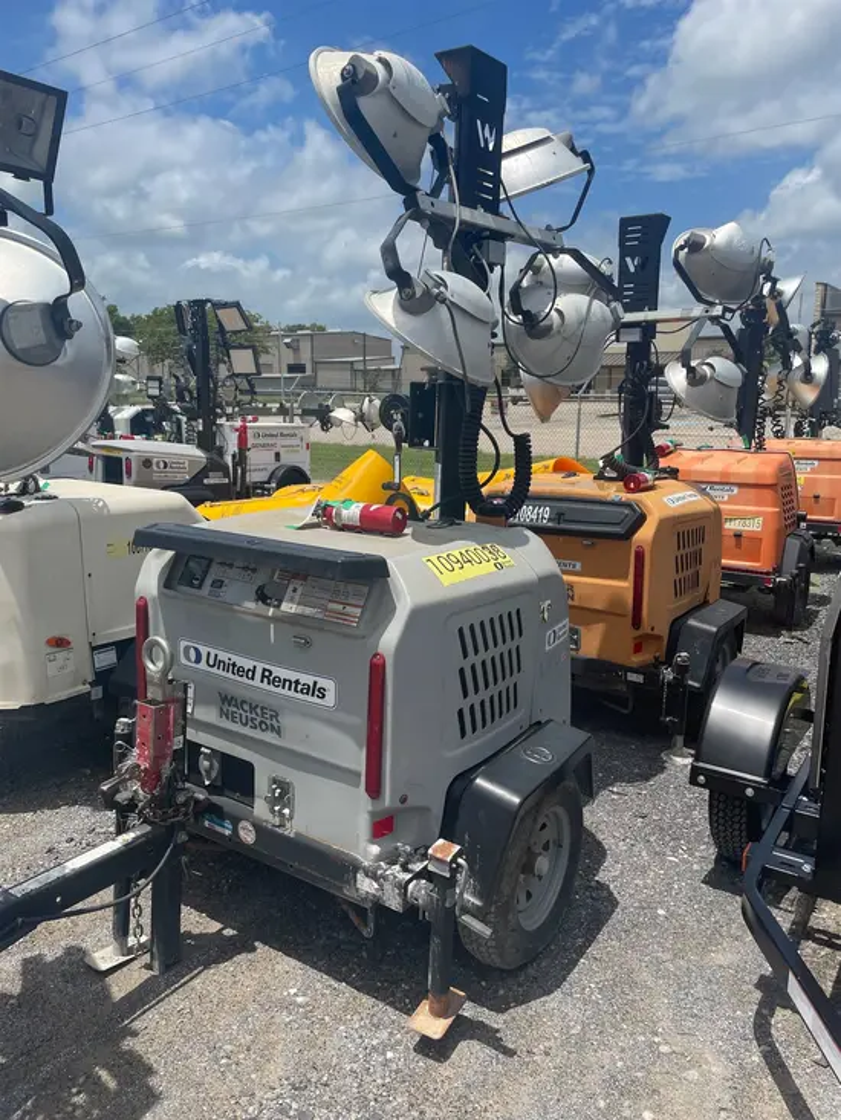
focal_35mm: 26
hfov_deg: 53.1
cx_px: 420
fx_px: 842
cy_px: 560
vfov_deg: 67.3
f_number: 1.6
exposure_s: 1/4831
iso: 32
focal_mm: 4.2
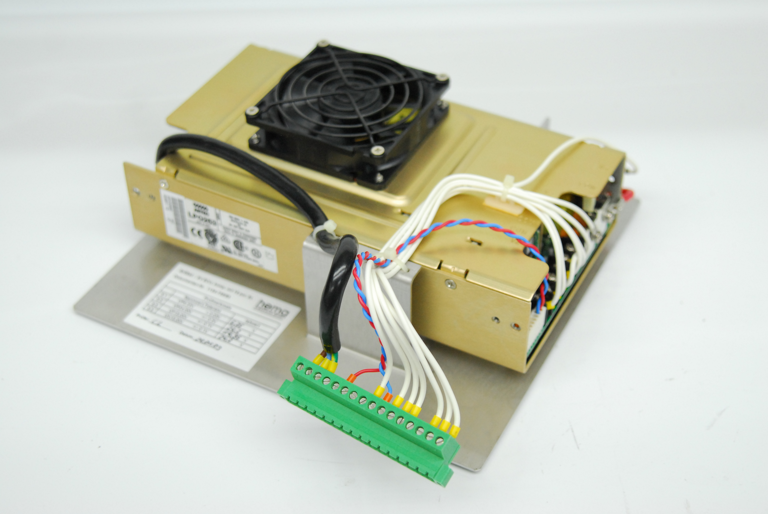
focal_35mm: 60
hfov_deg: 33.4
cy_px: 257
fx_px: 1282
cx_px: 384
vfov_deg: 22.7
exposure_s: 1/160
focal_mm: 40
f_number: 3.3
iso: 800
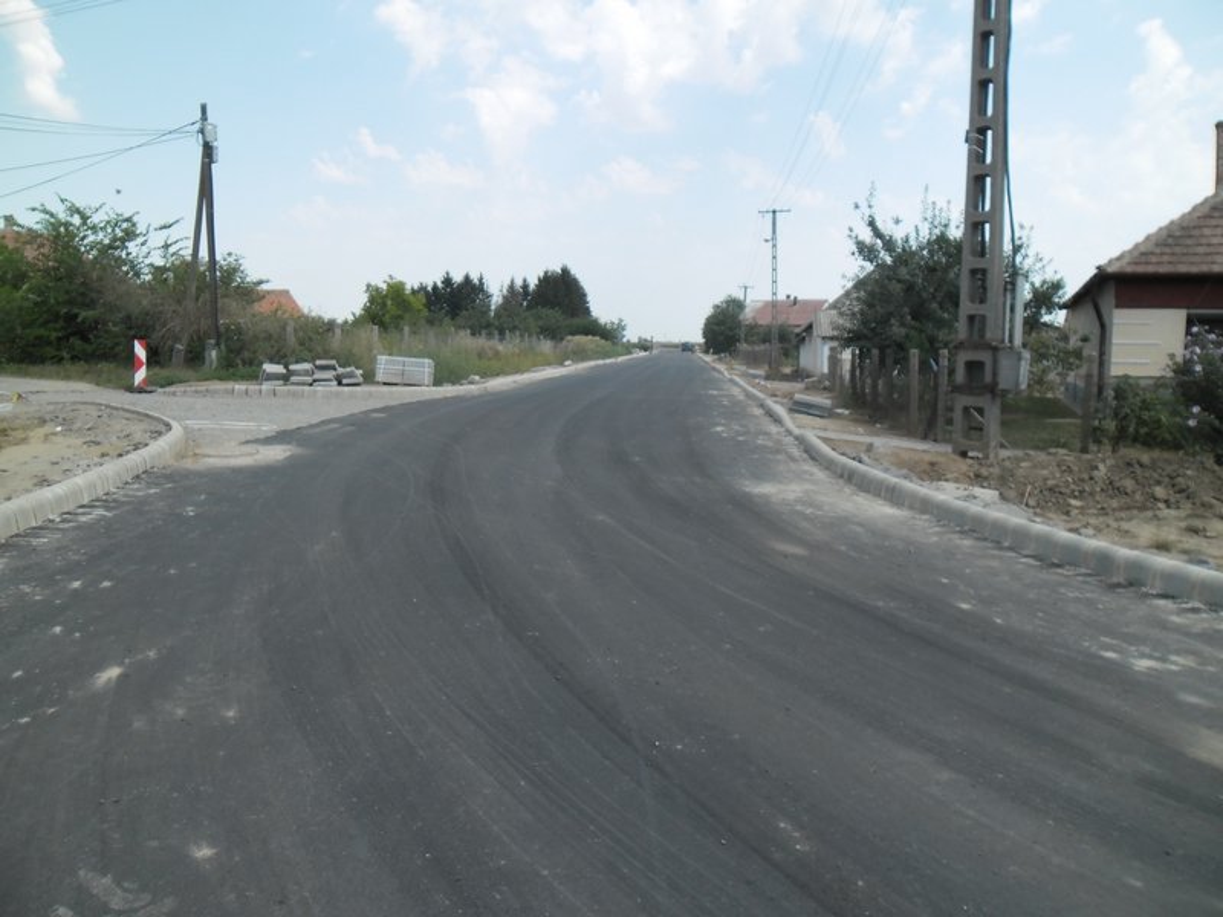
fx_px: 954
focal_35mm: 27
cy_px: 458
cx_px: 612
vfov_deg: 51.4
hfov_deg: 65.3
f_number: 3.5
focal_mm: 4.9
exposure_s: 1/469
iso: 80
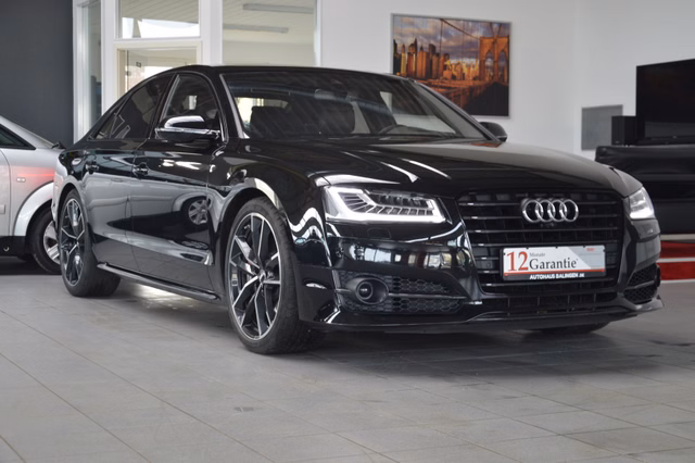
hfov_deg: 31.9
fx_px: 1216
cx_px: 348
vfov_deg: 21.5
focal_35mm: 63
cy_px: 232
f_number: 4.8
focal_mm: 42
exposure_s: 1/50
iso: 400
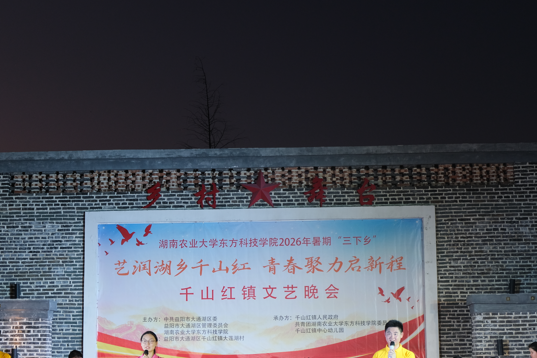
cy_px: 235
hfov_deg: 31.9
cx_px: 231
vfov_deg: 21.5
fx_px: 940
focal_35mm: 63
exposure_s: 1/60
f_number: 3.2
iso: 320
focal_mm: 27.7
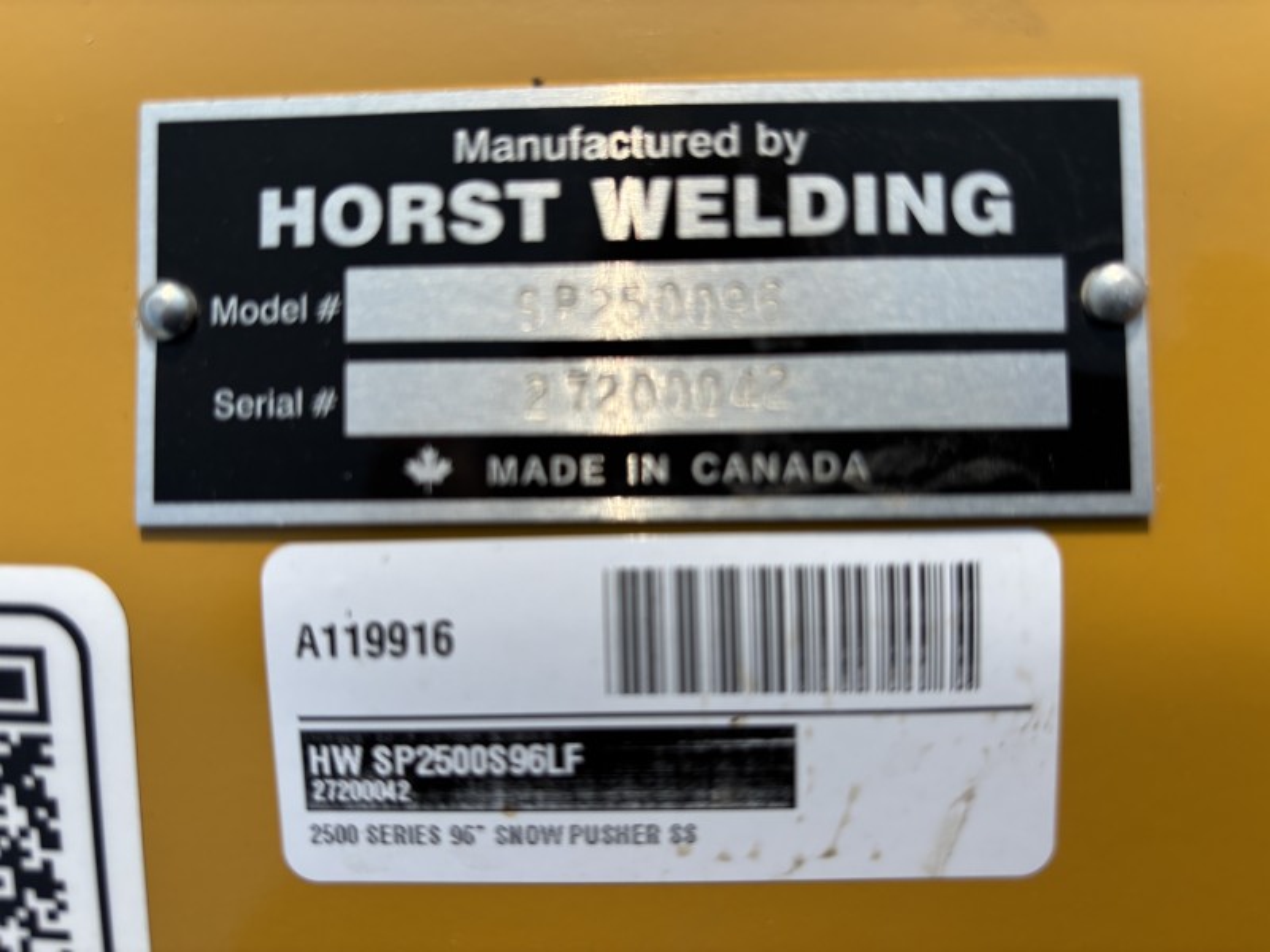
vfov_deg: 53.1
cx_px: 635
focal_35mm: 26
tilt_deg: -75.2
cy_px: 476
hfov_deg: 67.3
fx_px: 954
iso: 50
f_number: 1.6
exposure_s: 1/3937
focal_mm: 5.96
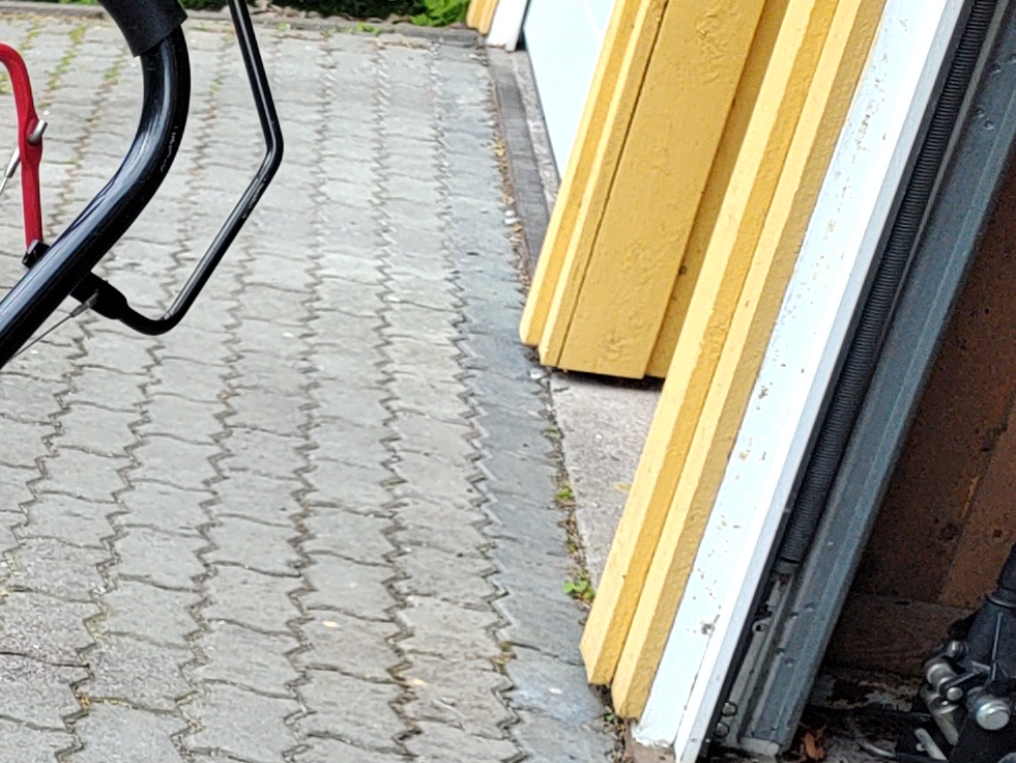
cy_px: 1092
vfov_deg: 14.5
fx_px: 2818
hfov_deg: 15.9
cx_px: -1041
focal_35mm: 96
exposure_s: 1/200
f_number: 1.8
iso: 123
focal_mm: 5.56
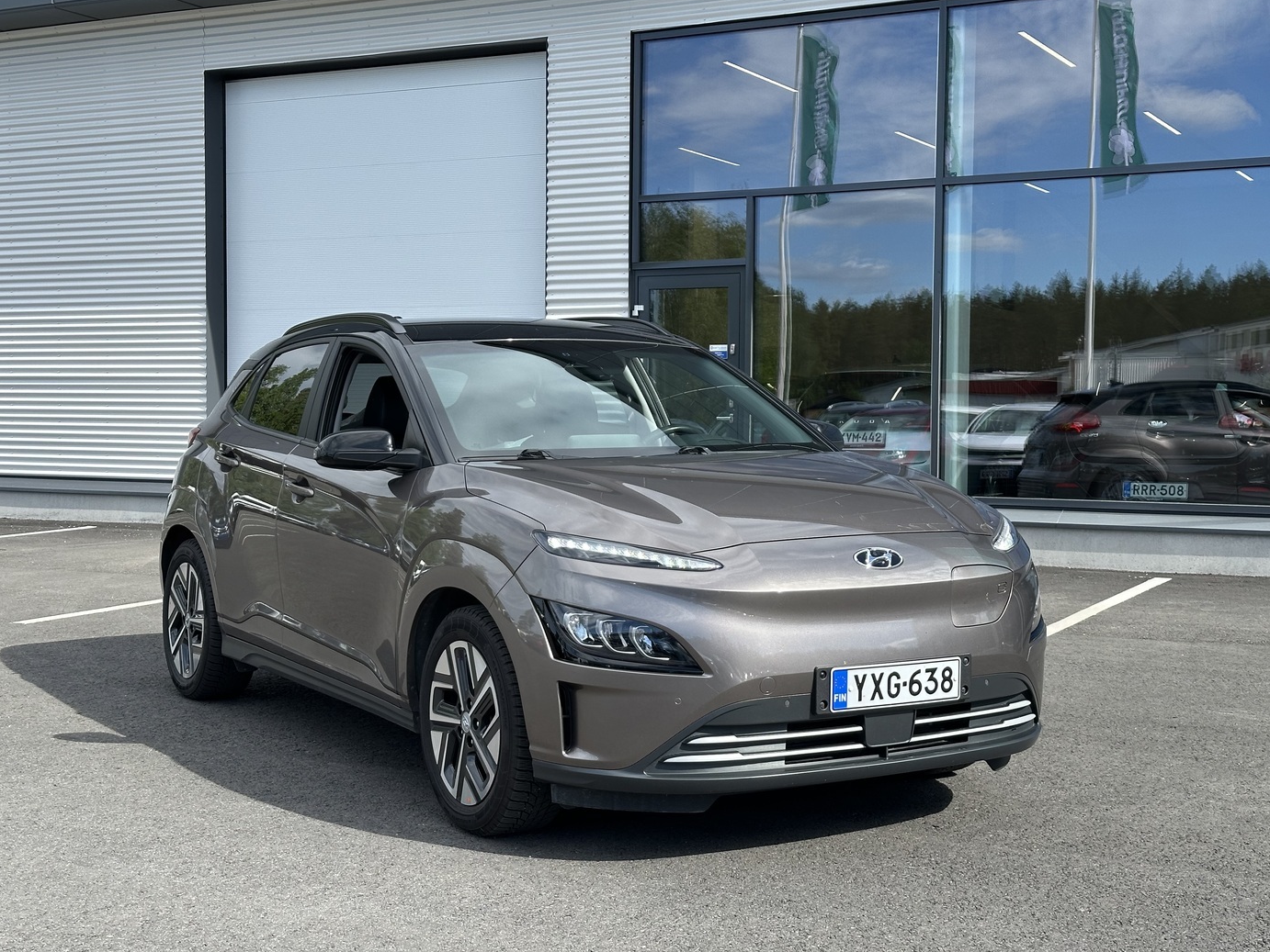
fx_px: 1835
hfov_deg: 38.2
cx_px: 630
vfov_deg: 29.1
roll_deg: -0.6
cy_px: 478
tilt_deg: -1.5
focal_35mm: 50
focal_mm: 6.86
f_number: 1.78
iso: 64
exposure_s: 1/1453
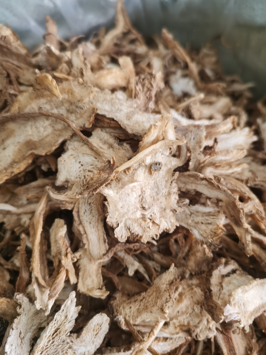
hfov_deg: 51.3
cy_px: 178
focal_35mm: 27
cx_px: 133
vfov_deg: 65.3
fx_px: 277
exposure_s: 1/30
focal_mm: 5.58
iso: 400
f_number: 1.8
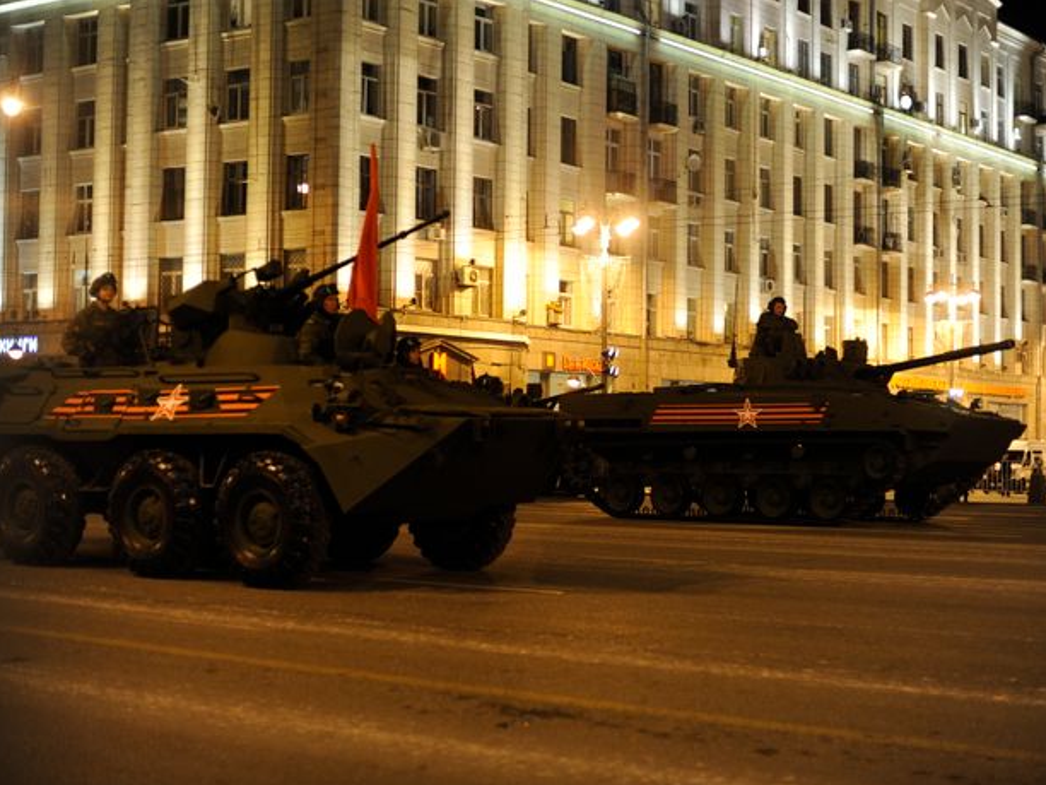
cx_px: 554
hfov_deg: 34.9
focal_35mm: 55
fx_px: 1662
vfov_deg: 26.6
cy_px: 395
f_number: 2.2
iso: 1600
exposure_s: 1/100
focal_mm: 50
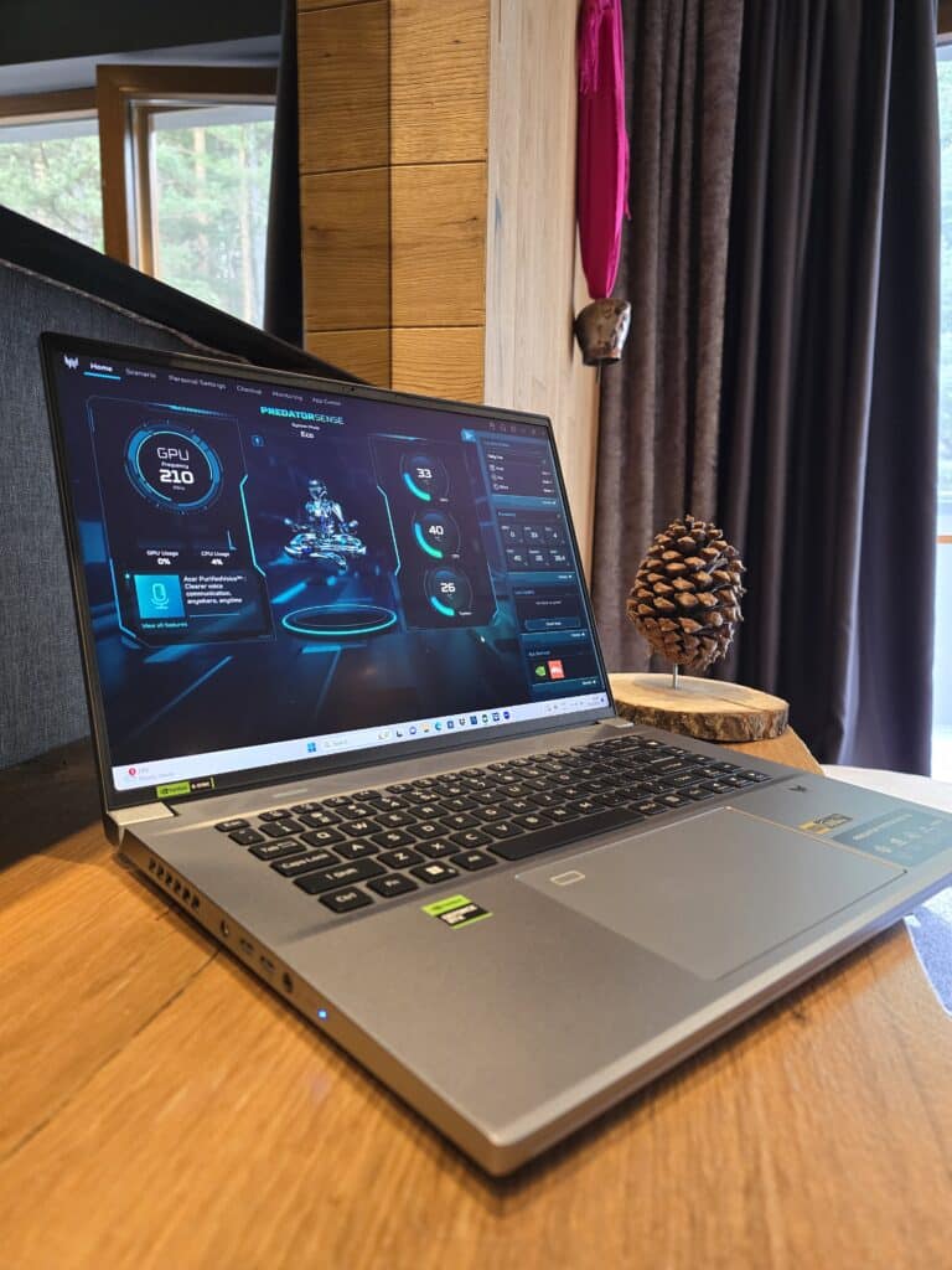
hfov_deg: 58.9
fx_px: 843
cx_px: 476
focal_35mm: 23
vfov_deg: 73.9
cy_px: 635
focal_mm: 6.3
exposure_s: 1/60
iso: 640
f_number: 1.7
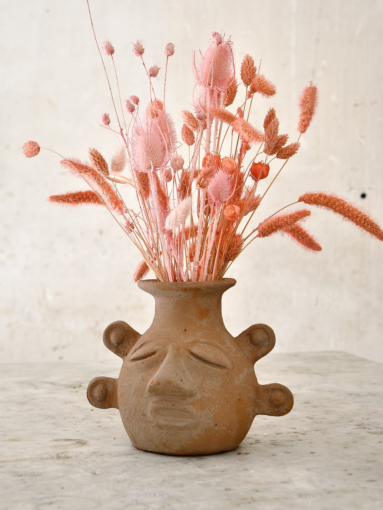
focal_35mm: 76
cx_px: 192
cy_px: 255
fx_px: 1121
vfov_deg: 25.7
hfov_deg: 19.4
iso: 200
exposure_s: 1/200
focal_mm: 38
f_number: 4.5
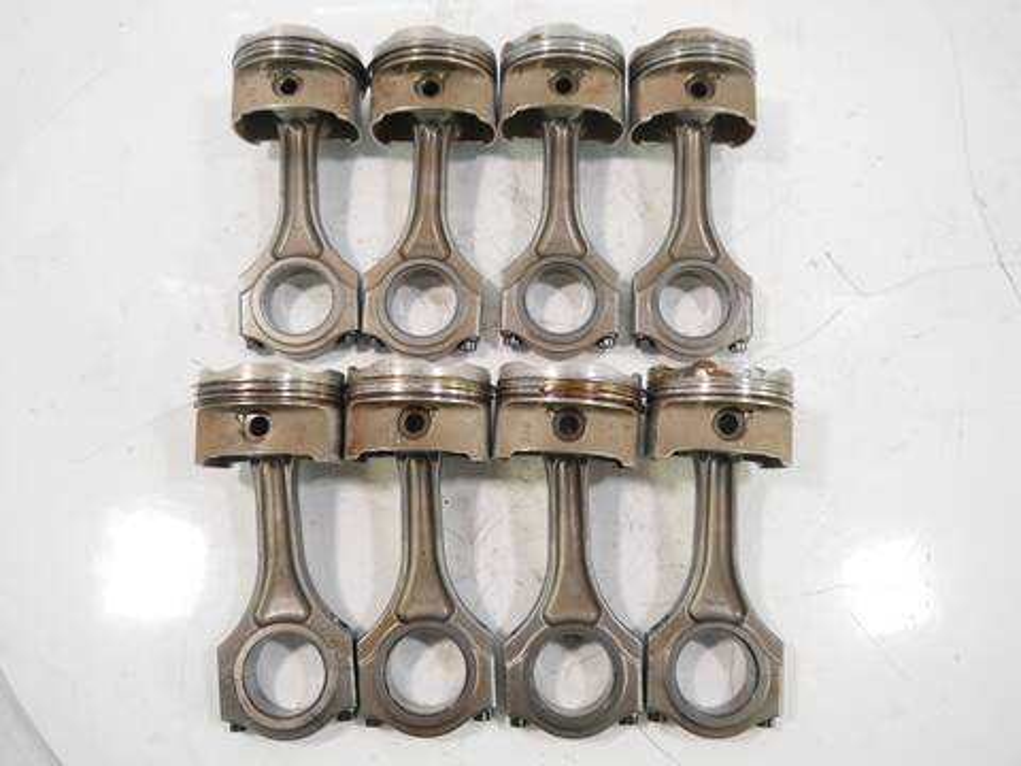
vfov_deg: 49.7
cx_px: 510
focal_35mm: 28
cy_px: 383
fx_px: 826
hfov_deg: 63.4
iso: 640
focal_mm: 14
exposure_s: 1/60
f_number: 3.5
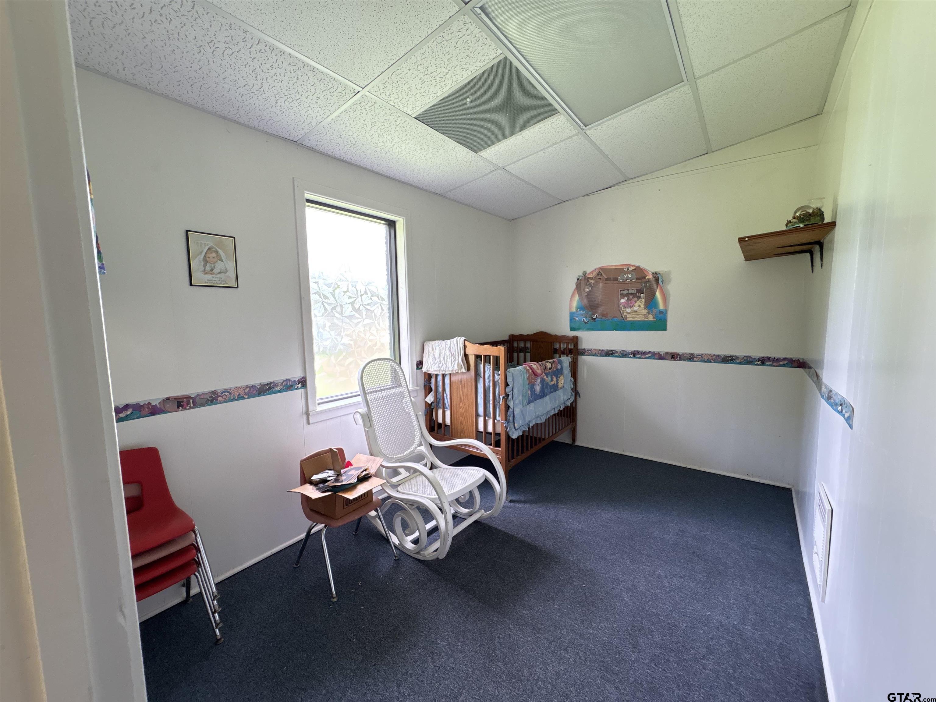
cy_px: 351
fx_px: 379
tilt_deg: -5.4
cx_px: 468
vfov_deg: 85.7
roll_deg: +1.6
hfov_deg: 102.1
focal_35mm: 14
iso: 400
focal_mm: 2.22
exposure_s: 1/120
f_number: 2.2
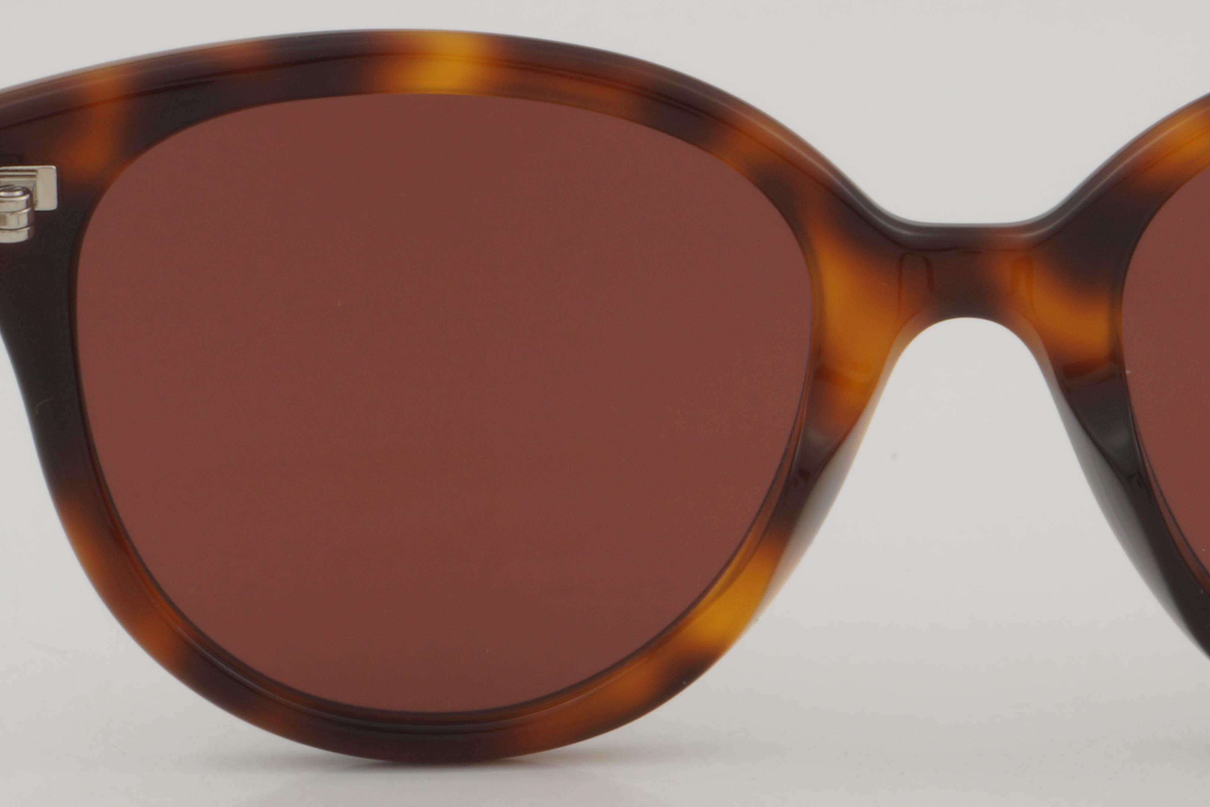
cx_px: 965
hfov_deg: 14.8
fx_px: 4638
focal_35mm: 138
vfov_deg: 9.9
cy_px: 397
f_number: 32
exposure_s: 1/3
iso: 100
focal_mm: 50
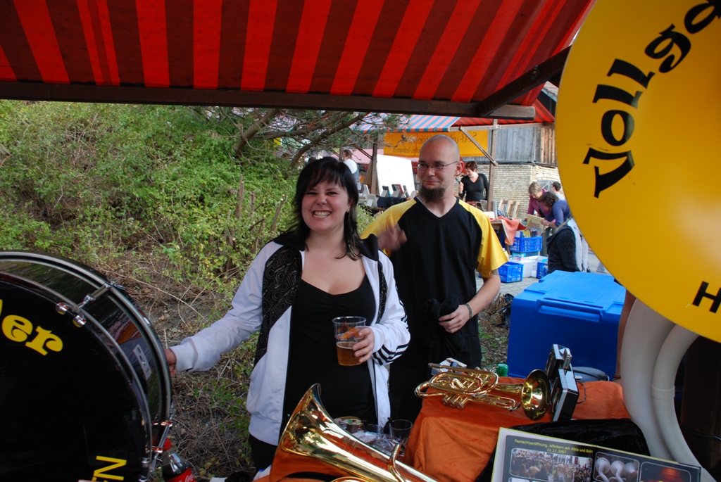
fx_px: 601
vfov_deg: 43.7
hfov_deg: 61.9
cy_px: 241
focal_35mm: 30
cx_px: 360
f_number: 5
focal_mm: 20
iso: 200
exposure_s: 1/100
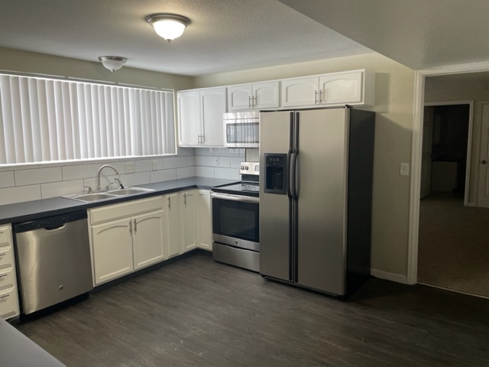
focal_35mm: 26
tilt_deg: -7.1
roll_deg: +0.9
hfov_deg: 67.3
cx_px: 244
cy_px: 184
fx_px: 367
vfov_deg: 53.1
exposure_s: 1/111
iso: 125
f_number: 1.6
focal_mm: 4.2
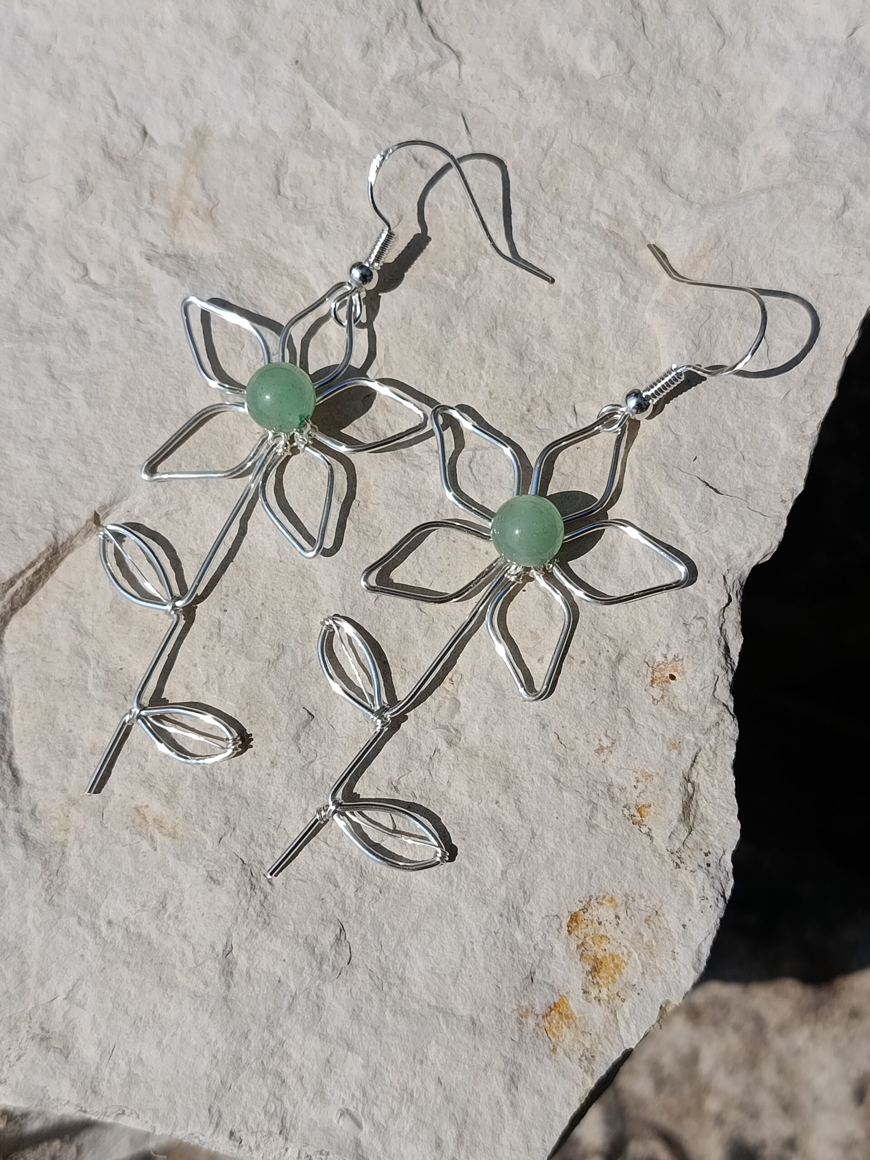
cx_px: 435
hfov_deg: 30.3
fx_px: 1609
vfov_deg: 39.7
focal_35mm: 48
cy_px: 580
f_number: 1.7
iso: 50
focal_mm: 5.24
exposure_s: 1/1266
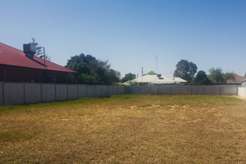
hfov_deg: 49.1
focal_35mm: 39
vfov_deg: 33.8
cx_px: 155
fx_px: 266
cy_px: 112
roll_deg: -0.8
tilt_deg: -5.1
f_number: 2.2
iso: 32
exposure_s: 1/2326
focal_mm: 4.15
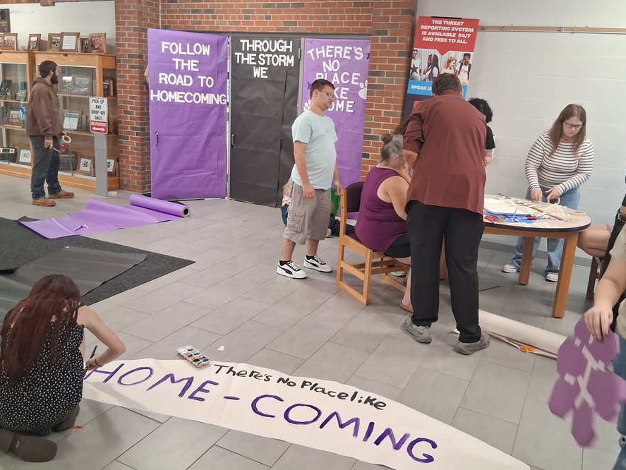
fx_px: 543
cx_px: 318
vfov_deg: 46.8
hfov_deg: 59.9
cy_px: 213
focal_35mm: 30
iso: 500
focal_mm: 3.98
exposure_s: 1/50
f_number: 1.8
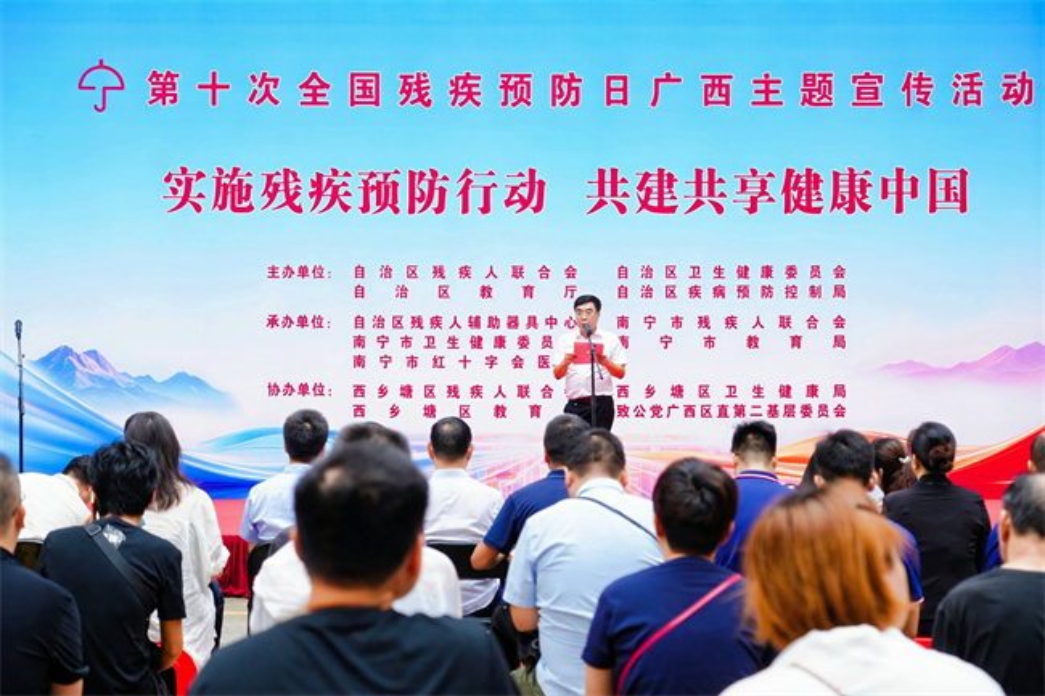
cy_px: 348
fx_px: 2176
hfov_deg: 27.0
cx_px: 522
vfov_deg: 18.2
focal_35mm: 75
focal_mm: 75
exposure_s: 1/500
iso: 800
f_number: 5
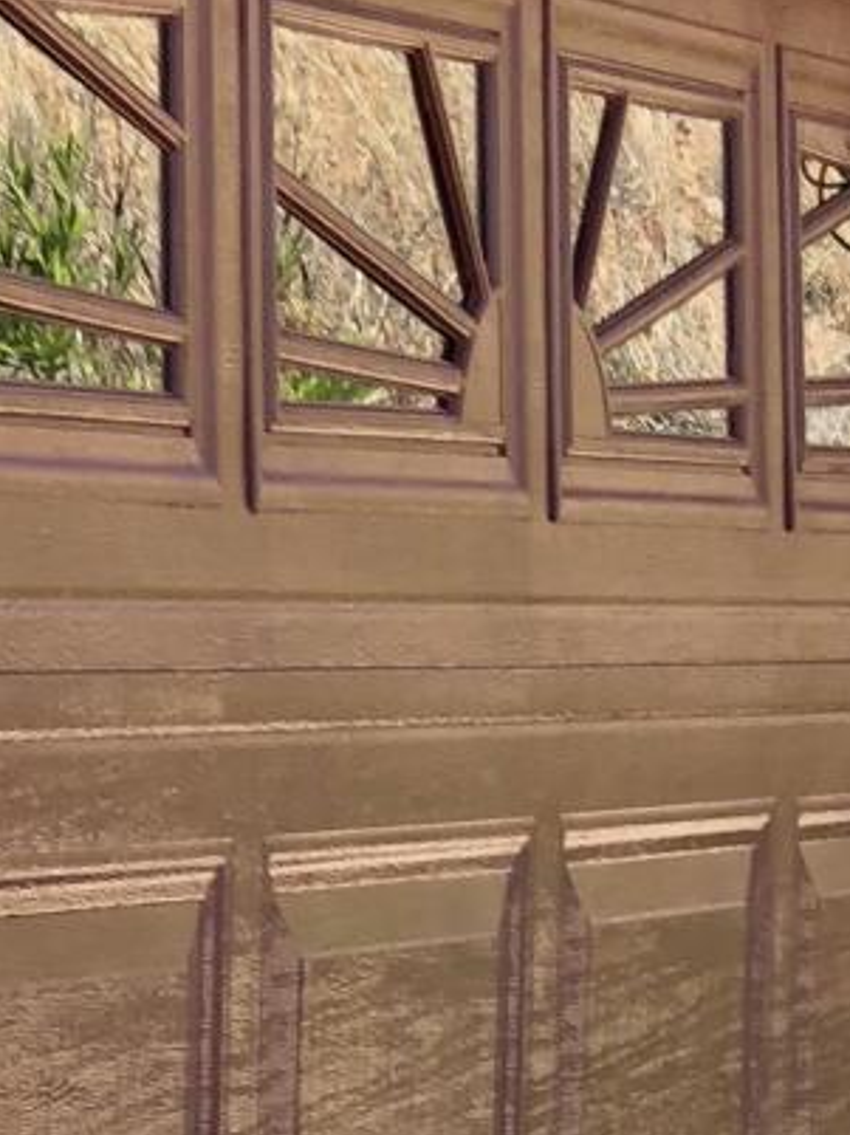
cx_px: 1025
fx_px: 8489
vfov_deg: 7.6
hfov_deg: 5.7
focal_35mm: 259
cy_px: 774
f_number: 2.4
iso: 16
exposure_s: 1/245
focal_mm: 6
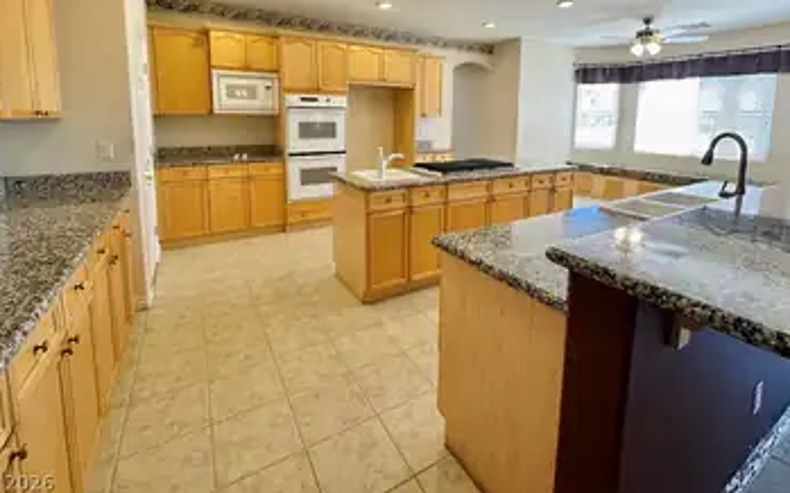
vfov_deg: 65.9
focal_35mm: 17
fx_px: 366
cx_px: 410
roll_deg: -0.6
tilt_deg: -6.7
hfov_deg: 94.3
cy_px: 158
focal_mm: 2.22
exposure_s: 1/120
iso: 160
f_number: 2.2
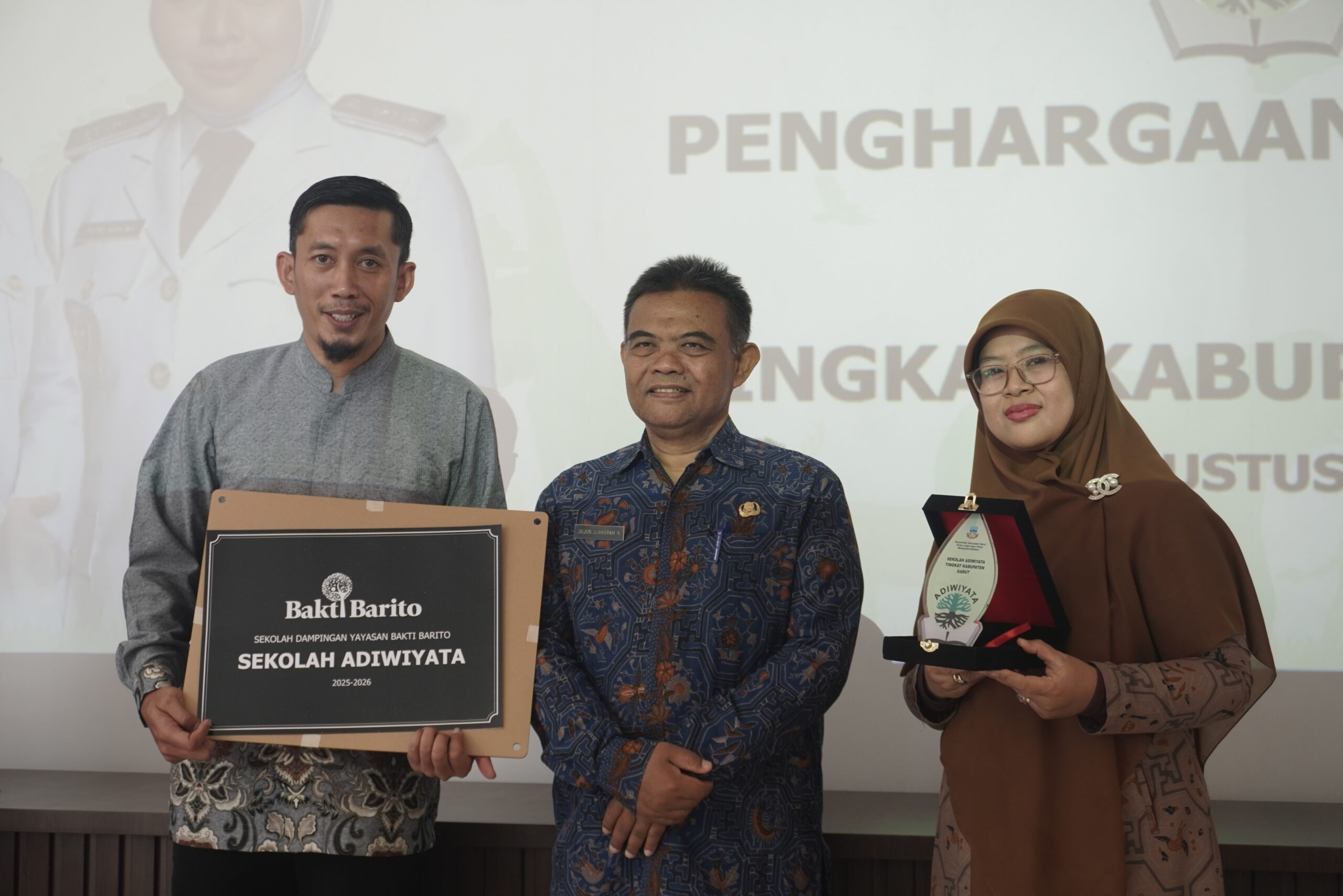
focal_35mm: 51
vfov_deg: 26.5
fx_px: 1903
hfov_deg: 38.9
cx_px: 672
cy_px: 448
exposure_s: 1/50
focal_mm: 34
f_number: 5
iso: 250
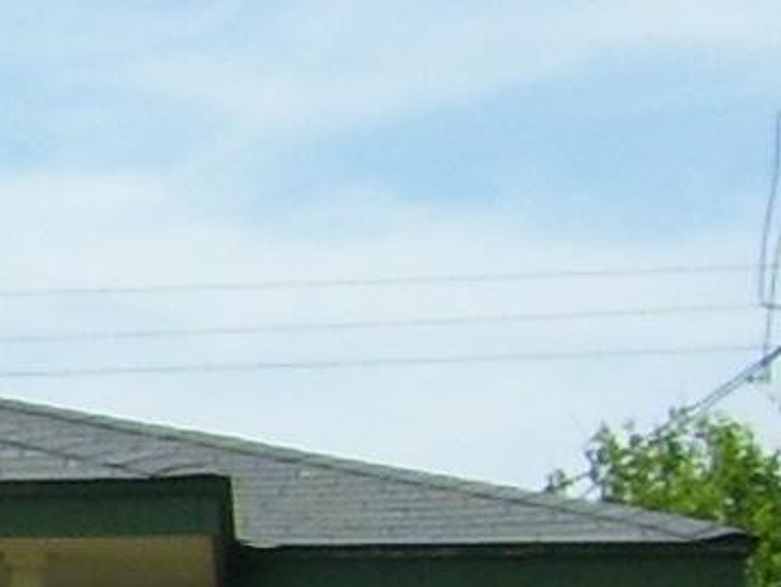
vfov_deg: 5.6
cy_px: 620
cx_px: -1889
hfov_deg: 6.5
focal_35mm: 266
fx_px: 6005
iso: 80
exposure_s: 1/500
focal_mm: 6
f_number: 4.8
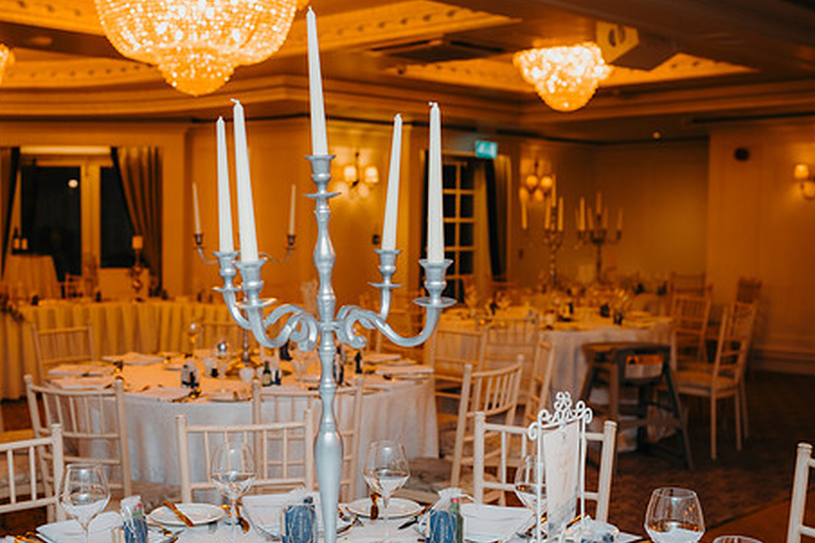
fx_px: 1154
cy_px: 294
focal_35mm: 51
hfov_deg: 38.7
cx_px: 333
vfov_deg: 26.5
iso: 400
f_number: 2.8
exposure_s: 1/200
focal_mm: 35
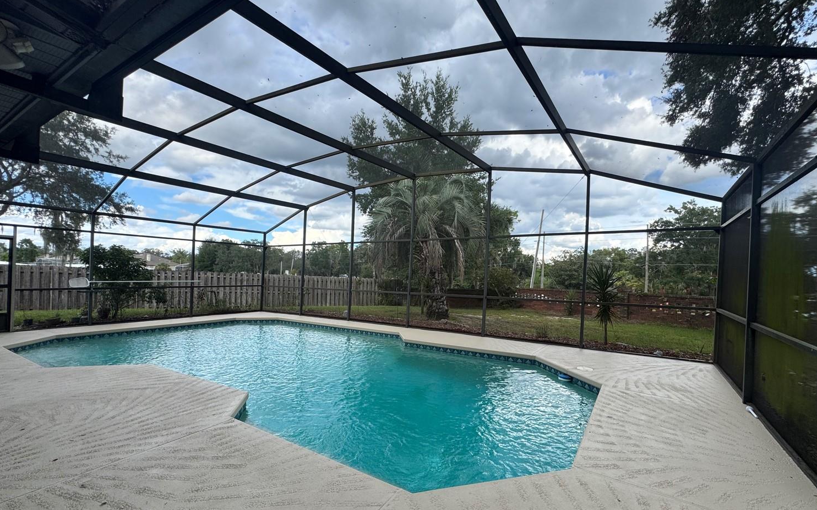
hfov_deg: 97.7
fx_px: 356
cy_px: 273
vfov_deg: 71.1
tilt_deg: -0.2
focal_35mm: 16
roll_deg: -0.9
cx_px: 437
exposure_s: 1/492
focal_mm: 2.22
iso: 40
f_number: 2.2
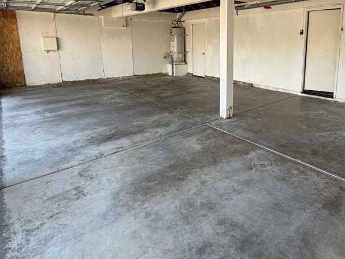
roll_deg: +0.1
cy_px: 80
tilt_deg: -9.8
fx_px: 239
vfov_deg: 55.3
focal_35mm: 24
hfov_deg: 70.0
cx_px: 223
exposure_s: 1/121
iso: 50
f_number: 2.2
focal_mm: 2.22
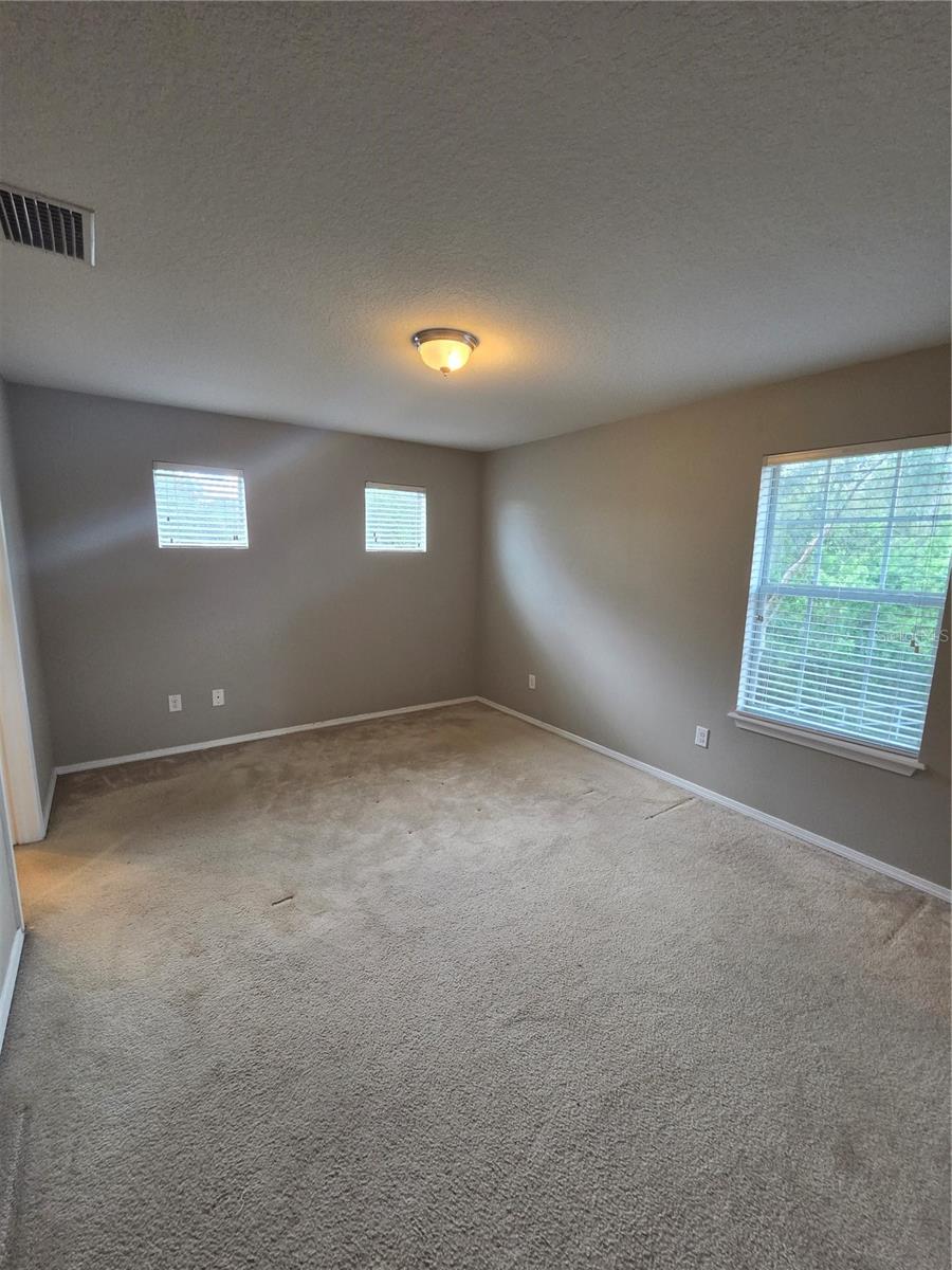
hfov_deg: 89.9
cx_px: 476
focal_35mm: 13
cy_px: 635
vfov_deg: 106.2
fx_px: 477
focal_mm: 2.2
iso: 320
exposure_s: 1/120
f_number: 2.2
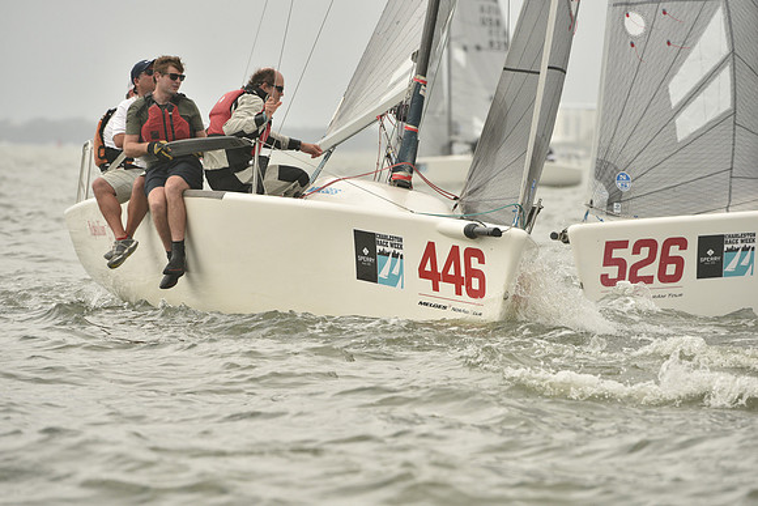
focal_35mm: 300
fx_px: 6318
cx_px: 379
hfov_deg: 6.9
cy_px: 253
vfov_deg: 4.6
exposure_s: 1/1000
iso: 400
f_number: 8
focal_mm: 300
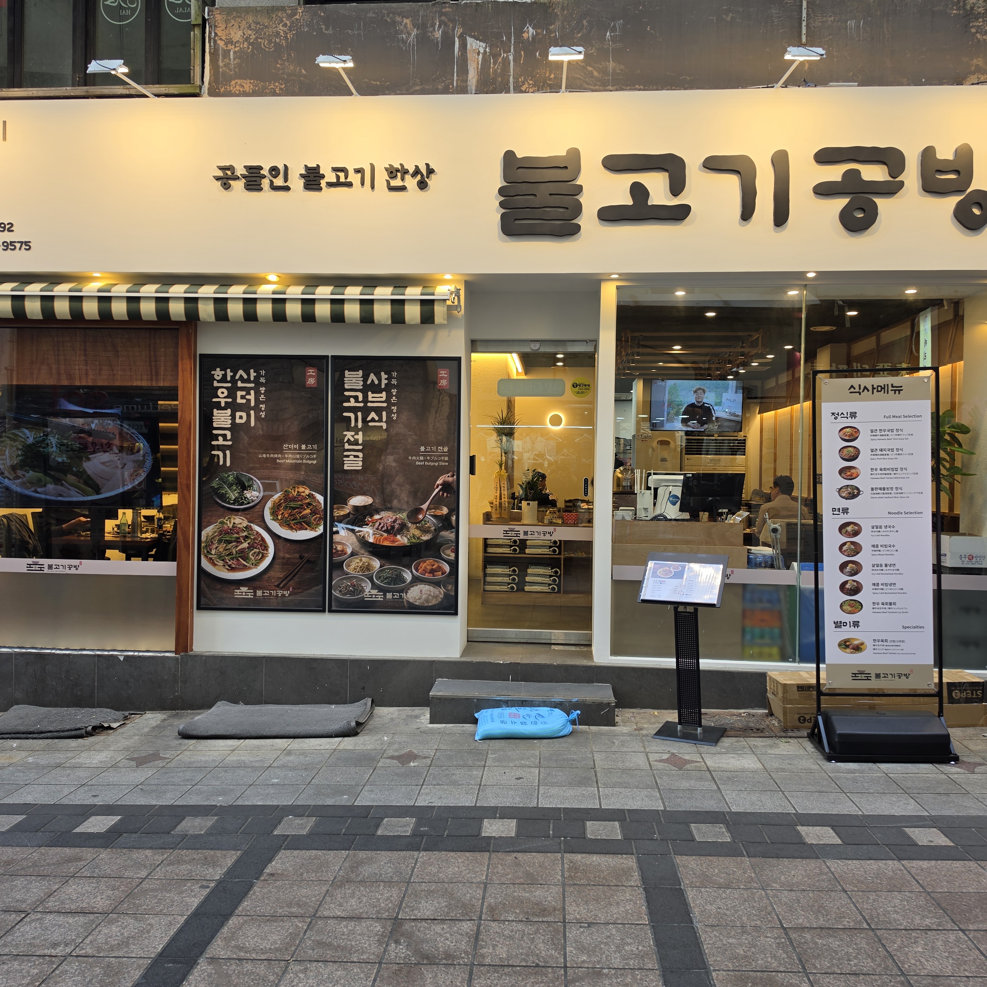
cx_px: 504
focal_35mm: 28
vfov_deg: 57.3
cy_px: 478
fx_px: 903
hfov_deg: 57.3
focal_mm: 6.5
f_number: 1.4
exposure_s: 1/120
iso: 20
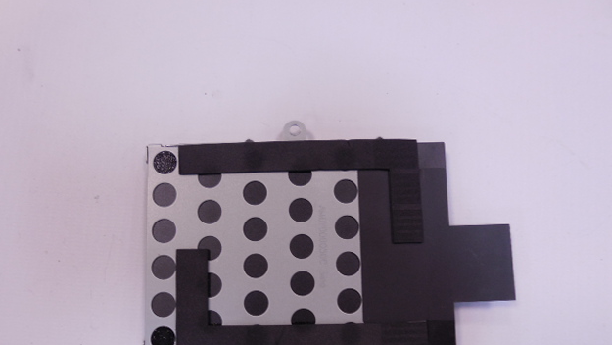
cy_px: 230
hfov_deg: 66.1
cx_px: 306
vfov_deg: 39.7
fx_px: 471
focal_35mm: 29
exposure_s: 1/30
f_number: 3.5
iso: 250
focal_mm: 4.6
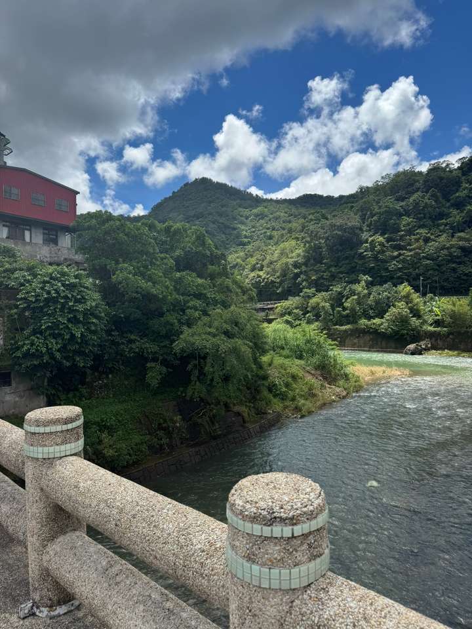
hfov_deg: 56.8
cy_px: 314
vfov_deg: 71.6
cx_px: 236
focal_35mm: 24
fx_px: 436
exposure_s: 1/4608
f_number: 1.78
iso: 80
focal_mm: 6.76
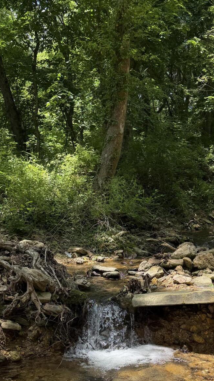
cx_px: 149
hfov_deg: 26.3
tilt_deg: -10.9
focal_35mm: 45
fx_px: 454
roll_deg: -0.4
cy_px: 281
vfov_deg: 44.1
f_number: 1.78
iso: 80
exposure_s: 1/689
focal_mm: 6.76
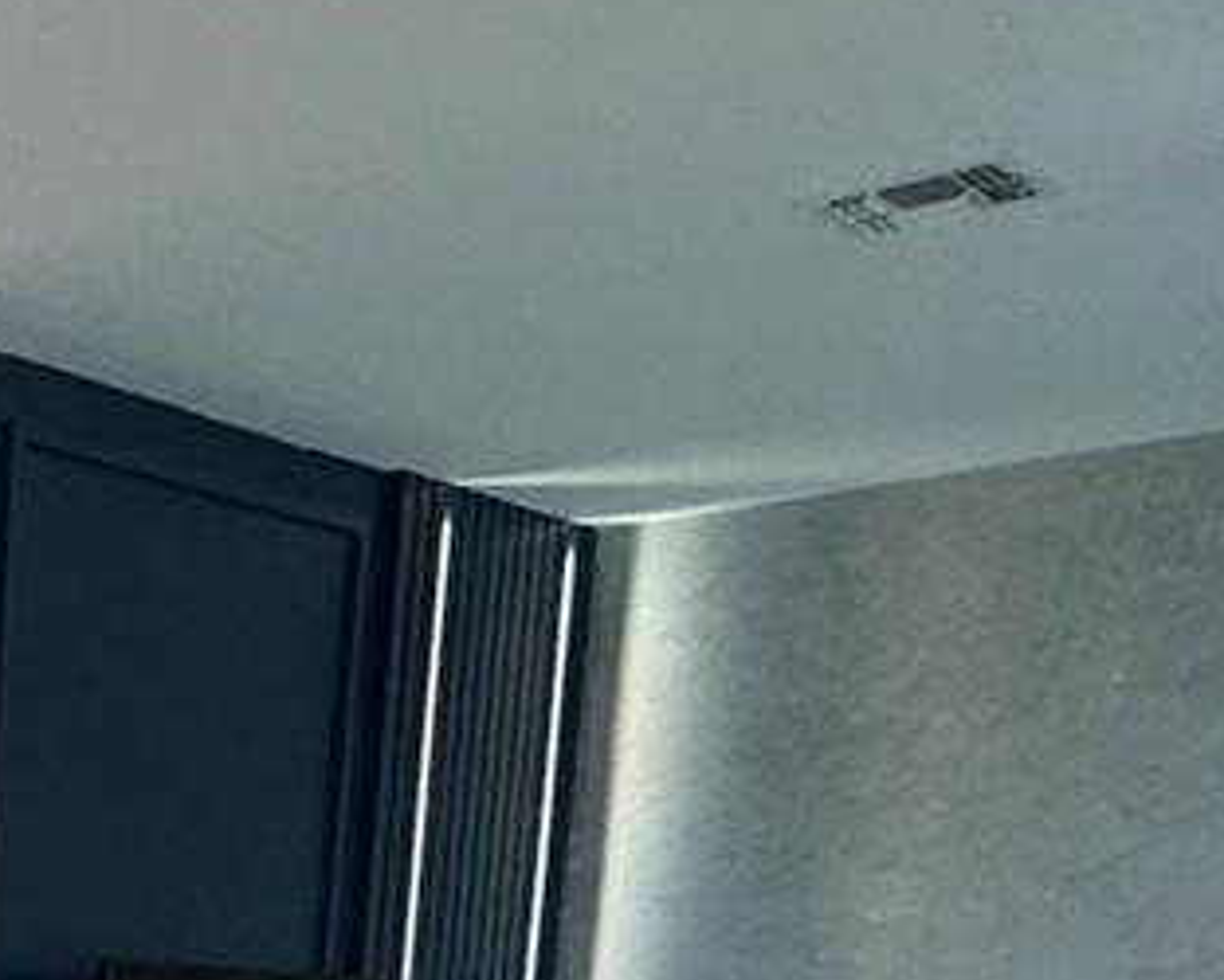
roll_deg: +0.2
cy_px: 1607
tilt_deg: -11.8
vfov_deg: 18.5
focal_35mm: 70
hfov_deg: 20.6
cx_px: -871
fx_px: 2537
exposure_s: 1/60
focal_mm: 2.22
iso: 200
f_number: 2.2
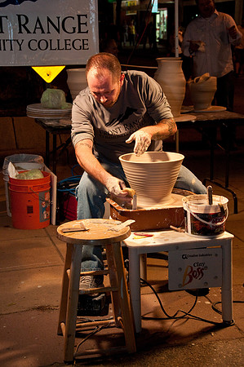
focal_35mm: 69
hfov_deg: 19.7
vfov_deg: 29.3
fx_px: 703
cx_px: 122
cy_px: 184
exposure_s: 1/30
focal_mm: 46
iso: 1250
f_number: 6.3
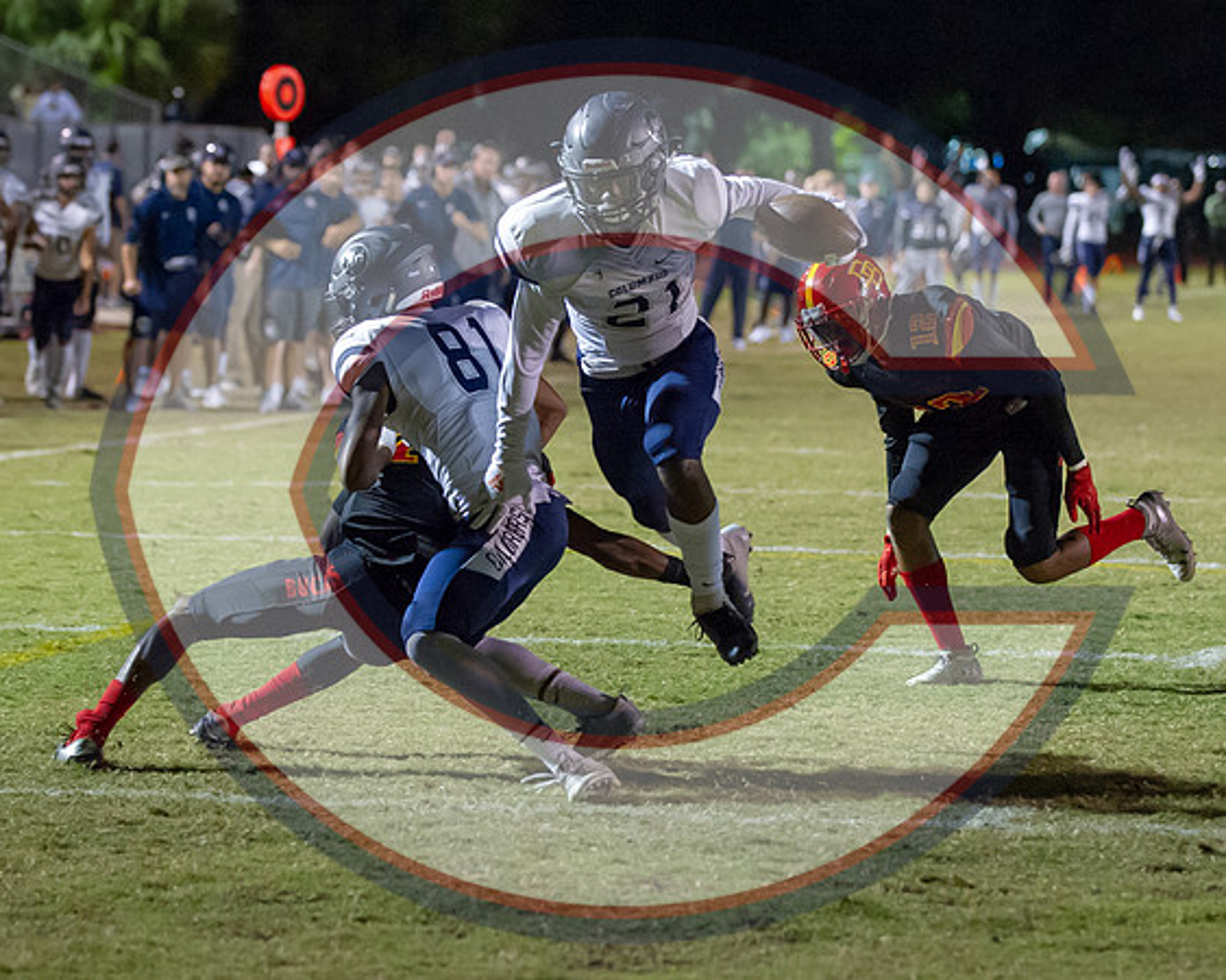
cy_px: 463
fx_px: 5486
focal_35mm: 151
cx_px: 631
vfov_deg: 10.2
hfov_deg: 12.8
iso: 5000
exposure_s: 1/800
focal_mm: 98
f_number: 2.8
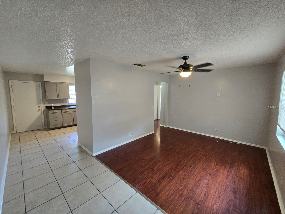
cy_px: 107
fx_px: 107
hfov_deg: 106.2
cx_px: 142
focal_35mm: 13
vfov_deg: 89.9
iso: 320
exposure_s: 1/60
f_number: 2.2
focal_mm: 2.2
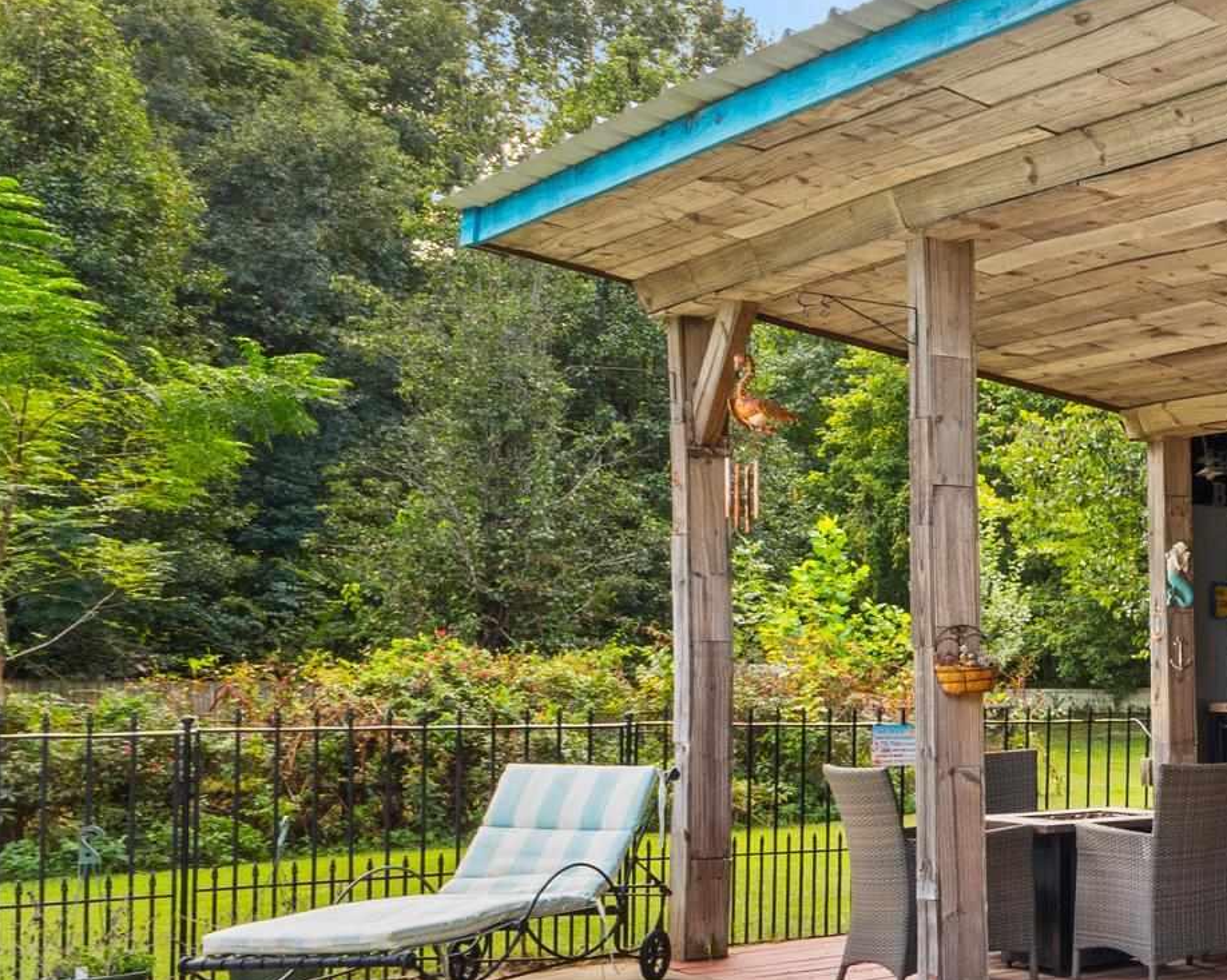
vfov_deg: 32.5
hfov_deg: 26.8
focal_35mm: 46
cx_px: 1894
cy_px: 645
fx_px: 1670
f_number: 9
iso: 250
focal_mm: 10
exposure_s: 1/13
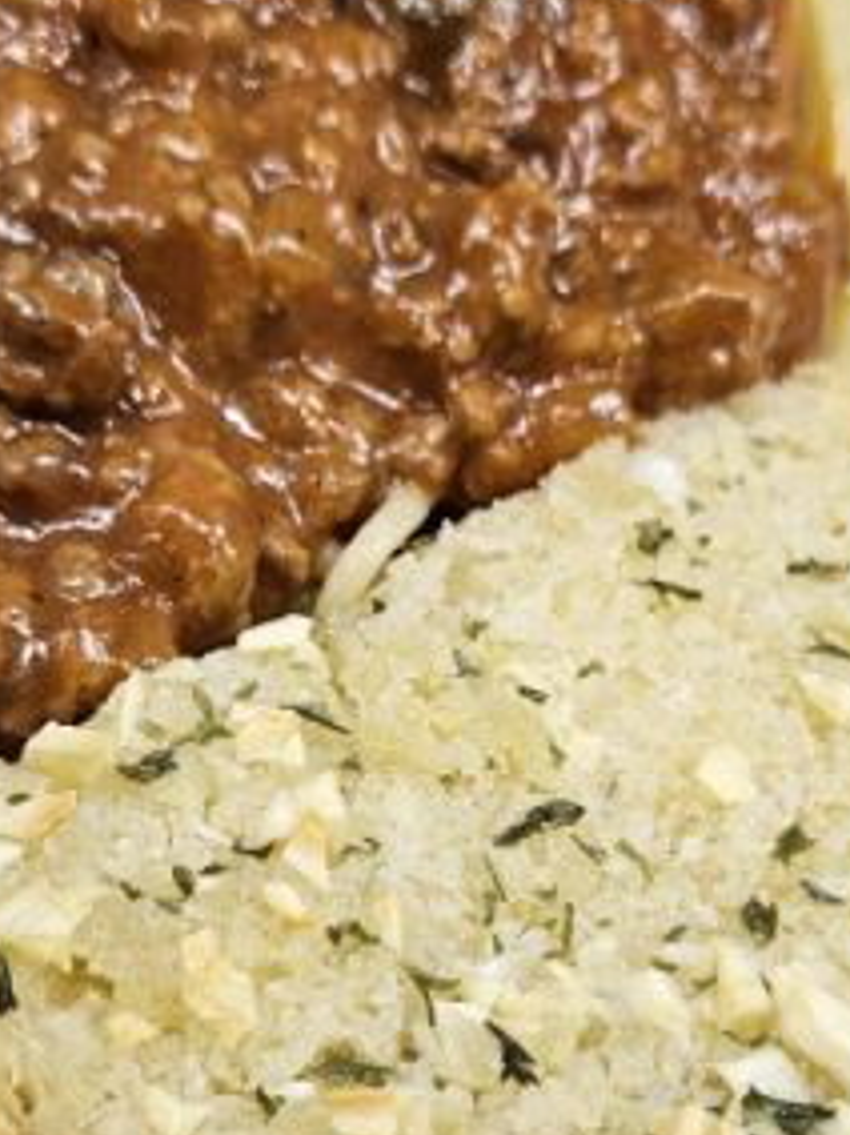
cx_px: 445
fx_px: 2130
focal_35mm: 65
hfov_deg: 22.6
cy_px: 710
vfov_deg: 29.7
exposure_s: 1/120
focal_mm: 5.4
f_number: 1.8
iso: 100
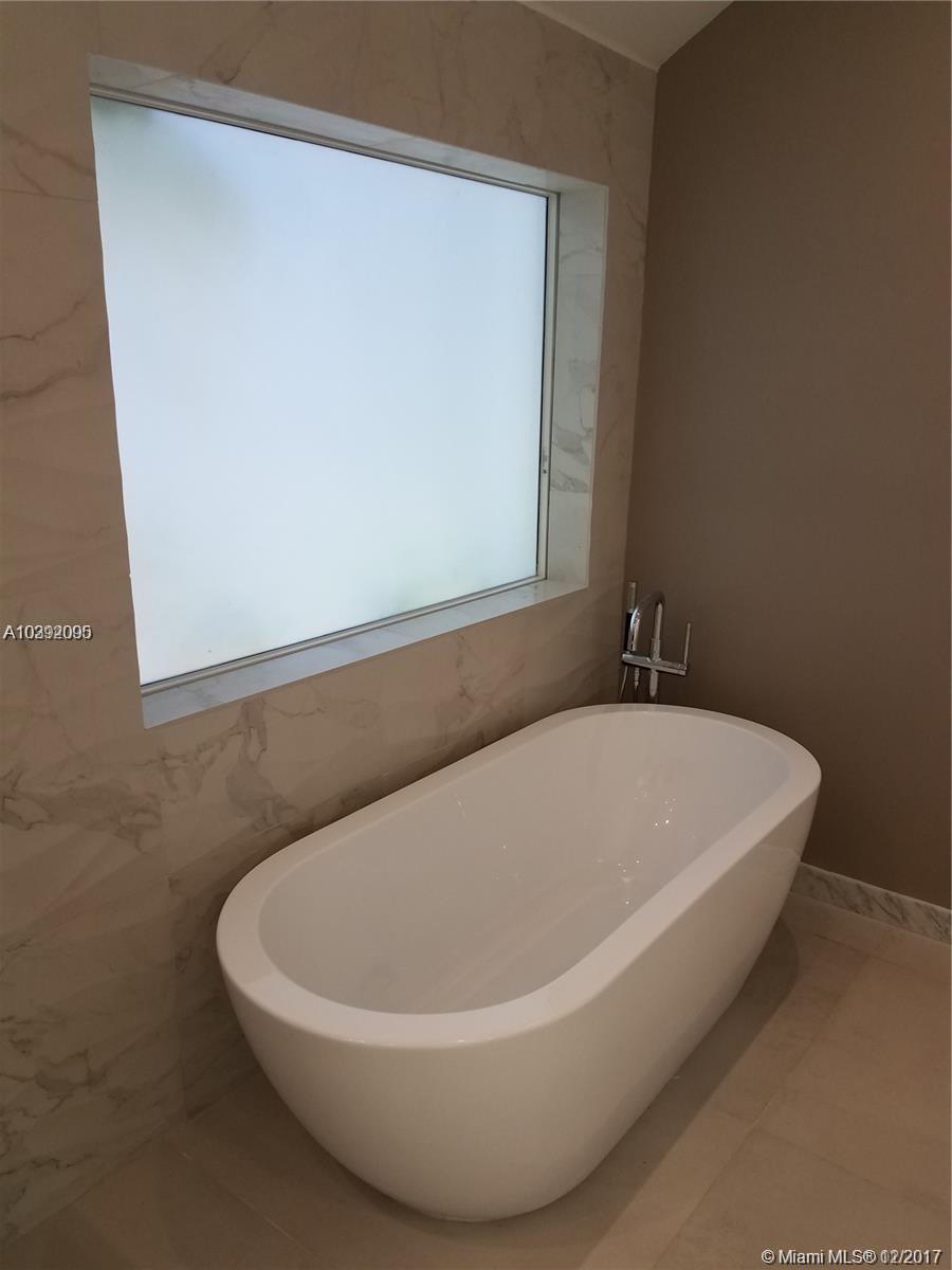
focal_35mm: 26
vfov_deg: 67.3
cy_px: 635
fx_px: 953
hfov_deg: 53.1
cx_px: 476
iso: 64
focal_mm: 4.2
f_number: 1.7
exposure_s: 1/60
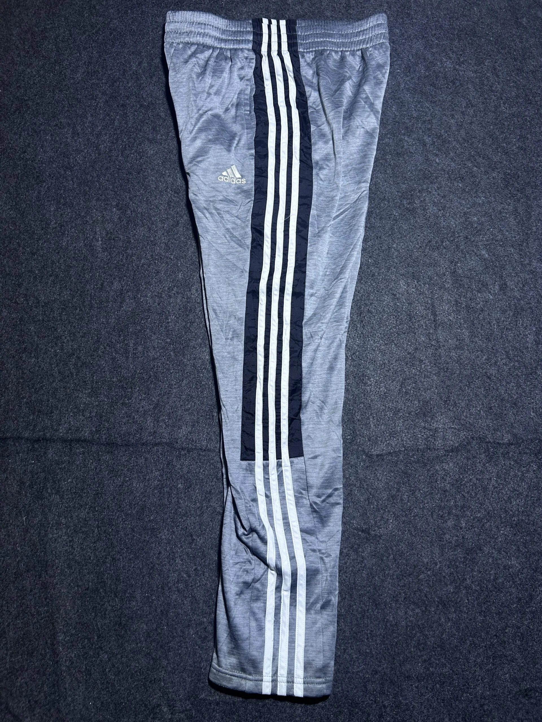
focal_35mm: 26
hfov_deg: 53.1
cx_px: 271
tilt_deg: -54.4
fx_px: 543
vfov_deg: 67.3
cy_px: 361
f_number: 1.5
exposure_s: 1/100
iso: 80
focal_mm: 5.7
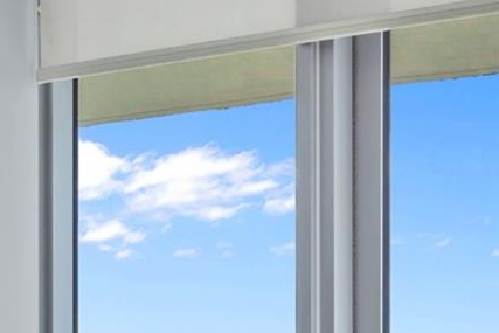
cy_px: 500
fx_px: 1816
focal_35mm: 131
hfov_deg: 15.3
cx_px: 538
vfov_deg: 10.1
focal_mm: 35
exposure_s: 1/15
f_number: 14
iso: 250
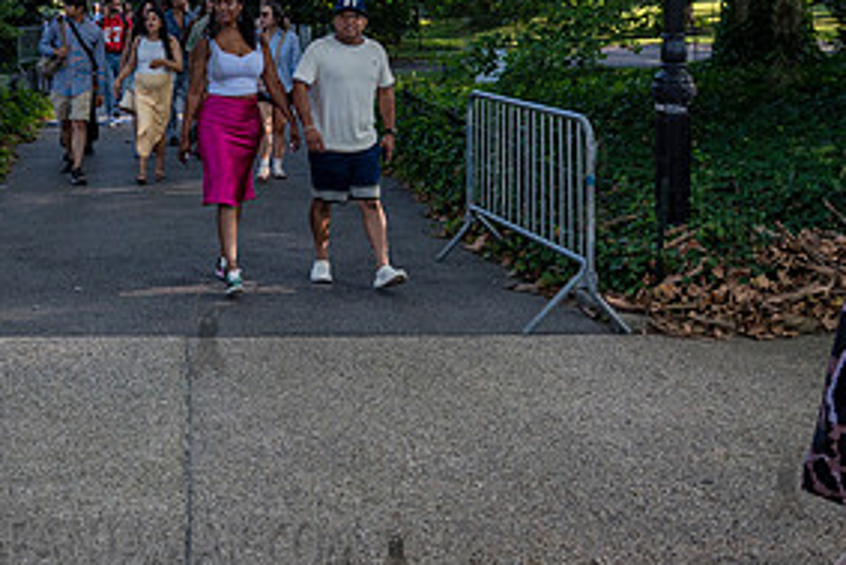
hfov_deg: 32.2
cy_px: 34
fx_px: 1434
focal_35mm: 61
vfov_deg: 21.7
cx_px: 206
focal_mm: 29
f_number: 2.8
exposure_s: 1/1000
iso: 500
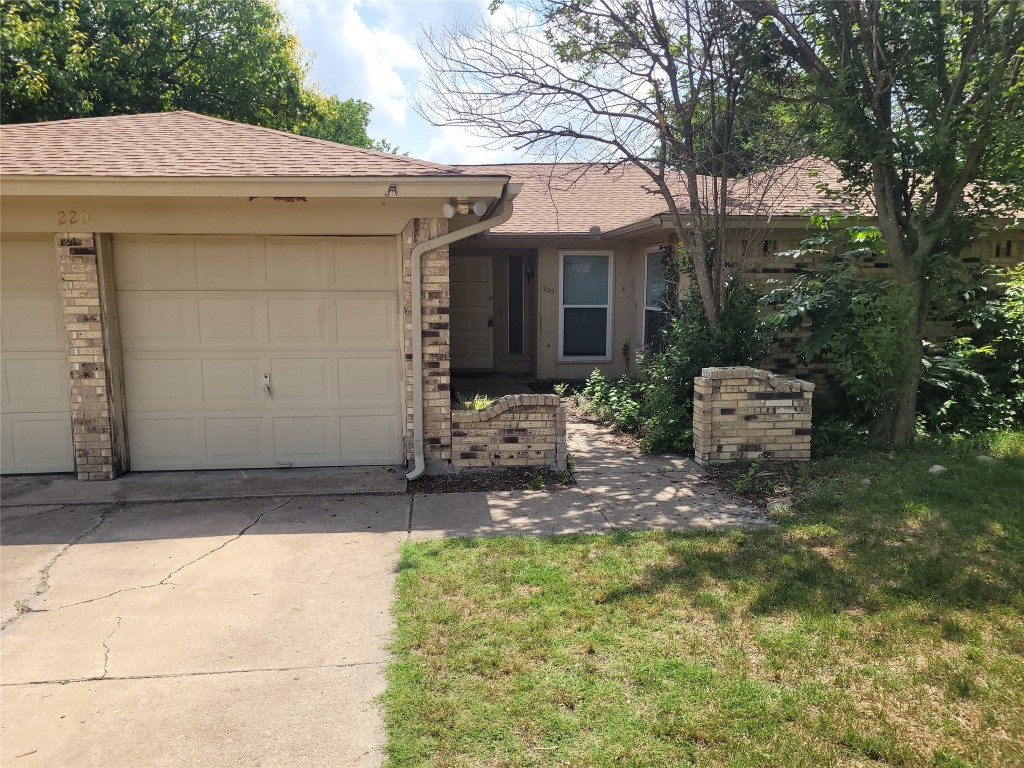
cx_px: 512
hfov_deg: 67.3
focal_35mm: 26
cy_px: 384
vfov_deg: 53.1
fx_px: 769
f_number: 1.8
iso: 40
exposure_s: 1/1814
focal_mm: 5.4
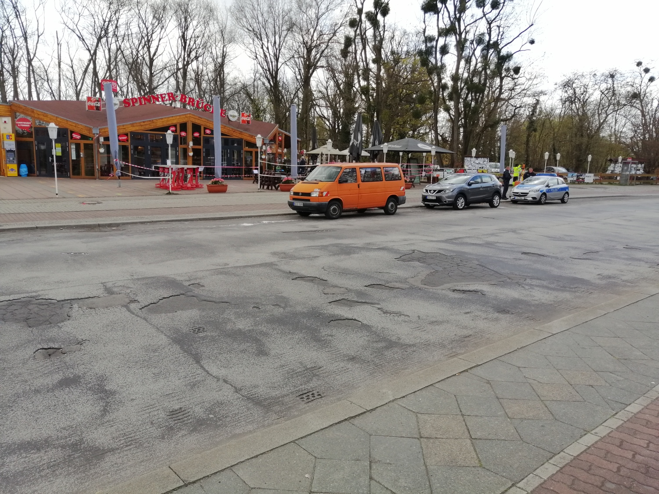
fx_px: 514
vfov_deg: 51.4
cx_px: 330
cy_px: 247
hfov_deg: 65.3
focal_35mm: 27
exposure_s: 1/479
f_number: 1.8
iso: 50
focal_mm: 3.95
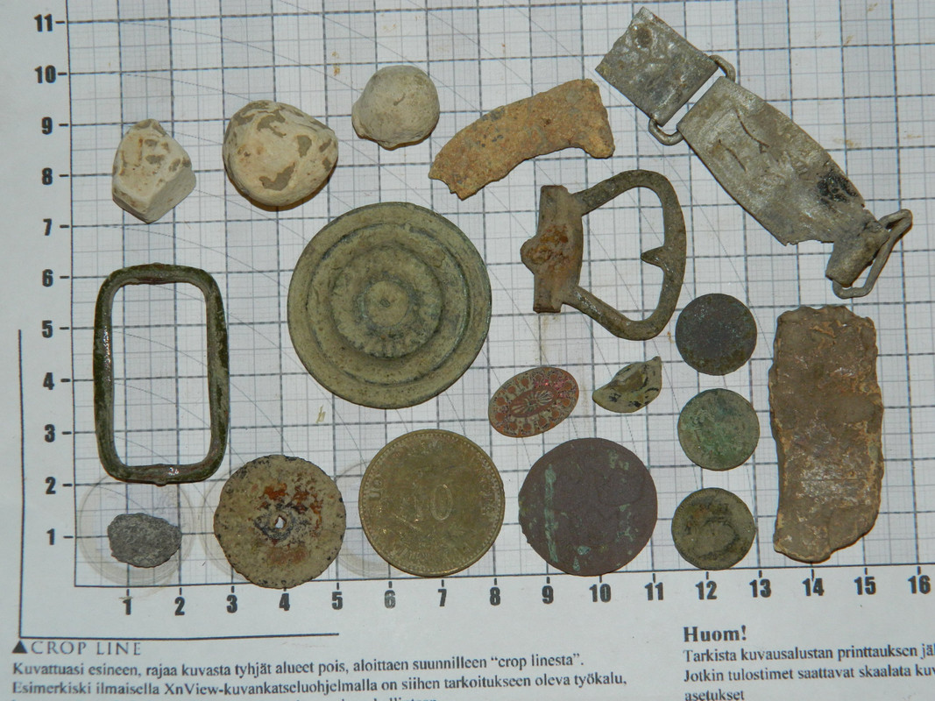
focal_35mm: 84
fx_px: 2269
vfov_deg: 17.6
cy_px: 350
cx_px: 468
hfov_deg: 23.3
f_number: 4.2
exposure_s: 1/50
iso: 200
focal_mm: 15.1
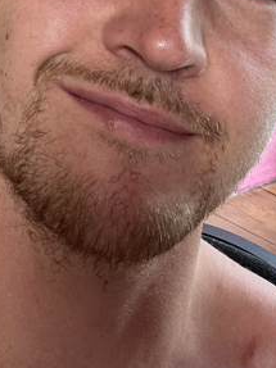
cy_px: -32
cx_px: 67
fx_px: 713
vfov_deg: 26.8
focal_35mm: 67
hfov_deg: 21.7
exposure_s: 1/60
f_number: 2.2
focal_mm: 2.71
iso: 160
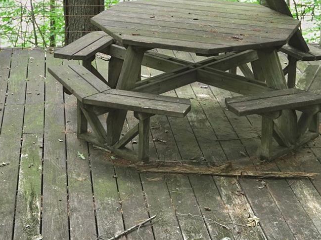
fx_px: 788
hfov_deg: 23.0
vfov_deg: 16.9
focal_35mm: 85
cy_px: -4
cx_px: 146
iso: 1000
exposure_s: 1/320
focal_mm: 28
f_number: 3.5
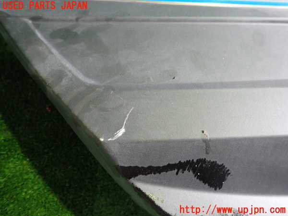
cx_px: 144
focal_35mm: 25
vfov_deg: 54.9
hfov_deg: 69.4
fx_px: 208
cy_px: 108
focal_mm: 4.5
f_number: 2
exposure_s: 1/30
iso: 400
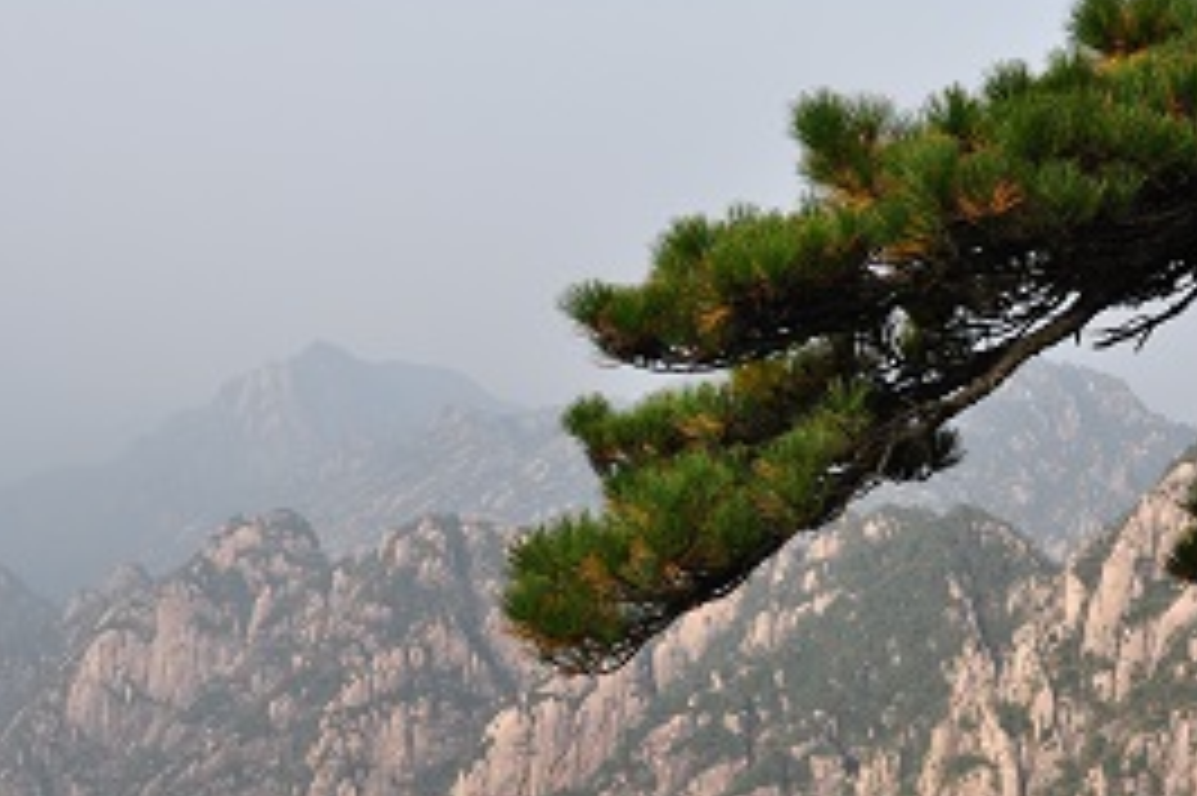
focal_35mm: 61
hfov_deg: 32.9
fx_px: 2027
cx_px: 650
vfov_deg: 22.2
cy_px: 324
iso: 200
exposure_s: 1/200
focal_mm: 24
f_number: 10
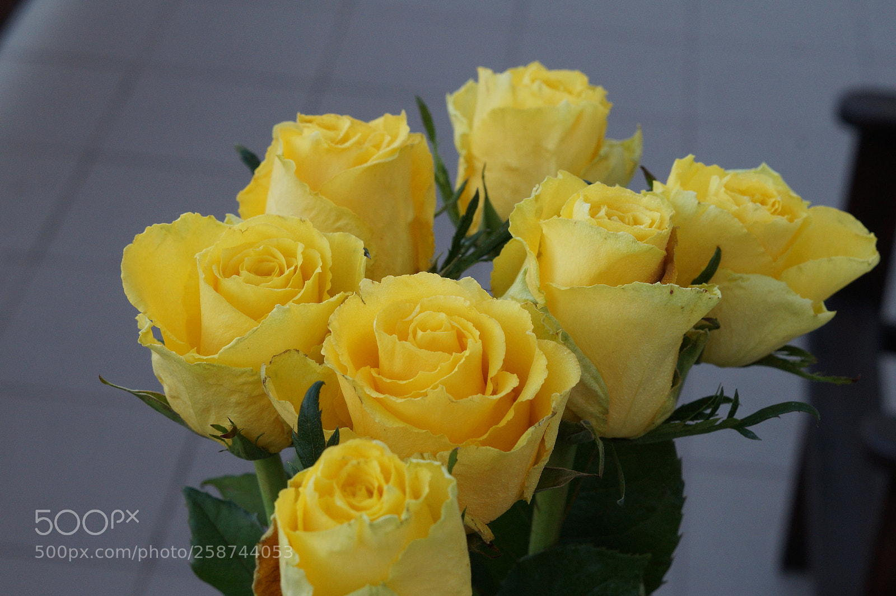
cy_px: 298
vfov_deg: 18.2
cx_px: 448
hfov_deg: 27.0
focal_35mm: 75
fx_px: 1866
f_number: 8
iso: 500
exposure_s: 1/80
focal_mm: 50
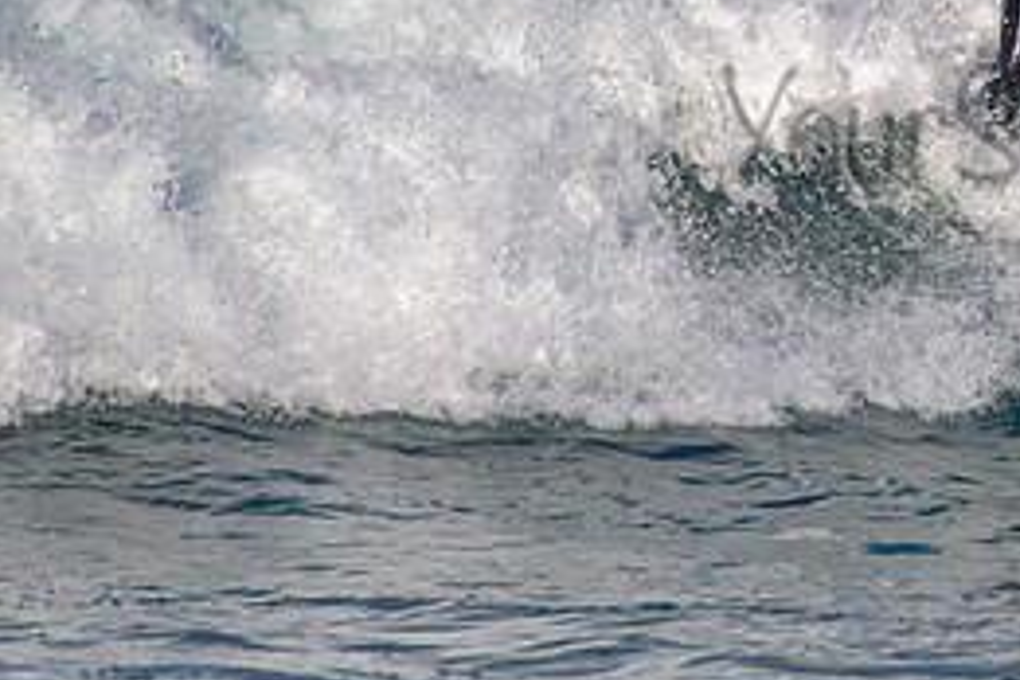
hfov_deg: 1.5
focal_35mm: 1363
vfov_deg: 1.0
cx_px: 1156
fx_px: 38615
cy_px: 71
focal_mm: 500
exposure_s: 1/2000
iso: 180
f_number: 5.6
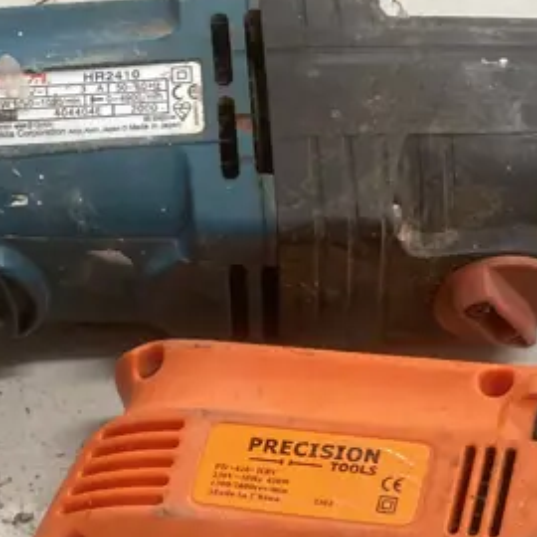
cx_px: 354
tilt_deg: -74.8
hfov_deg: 18.4
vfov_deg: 16.3
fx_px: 1650
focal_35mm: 94
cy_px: 877
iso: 100
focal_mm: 3.99
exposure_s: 1/50
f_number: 1.8
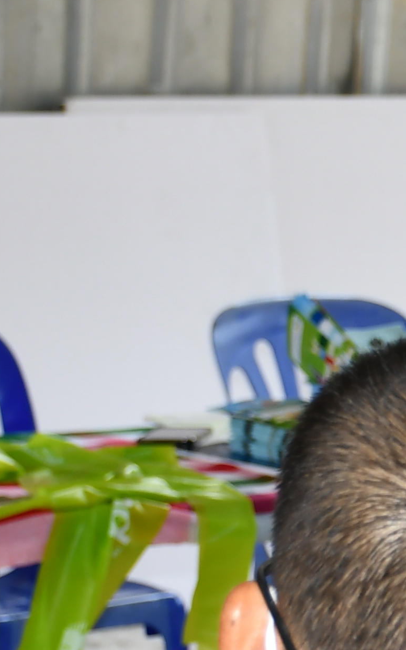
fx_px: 4126
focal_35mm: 233
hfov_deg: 5.5
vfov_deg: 9.0
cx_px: 746
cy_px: 416
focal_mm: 34
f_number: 4.2
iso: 160
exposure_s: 1/250
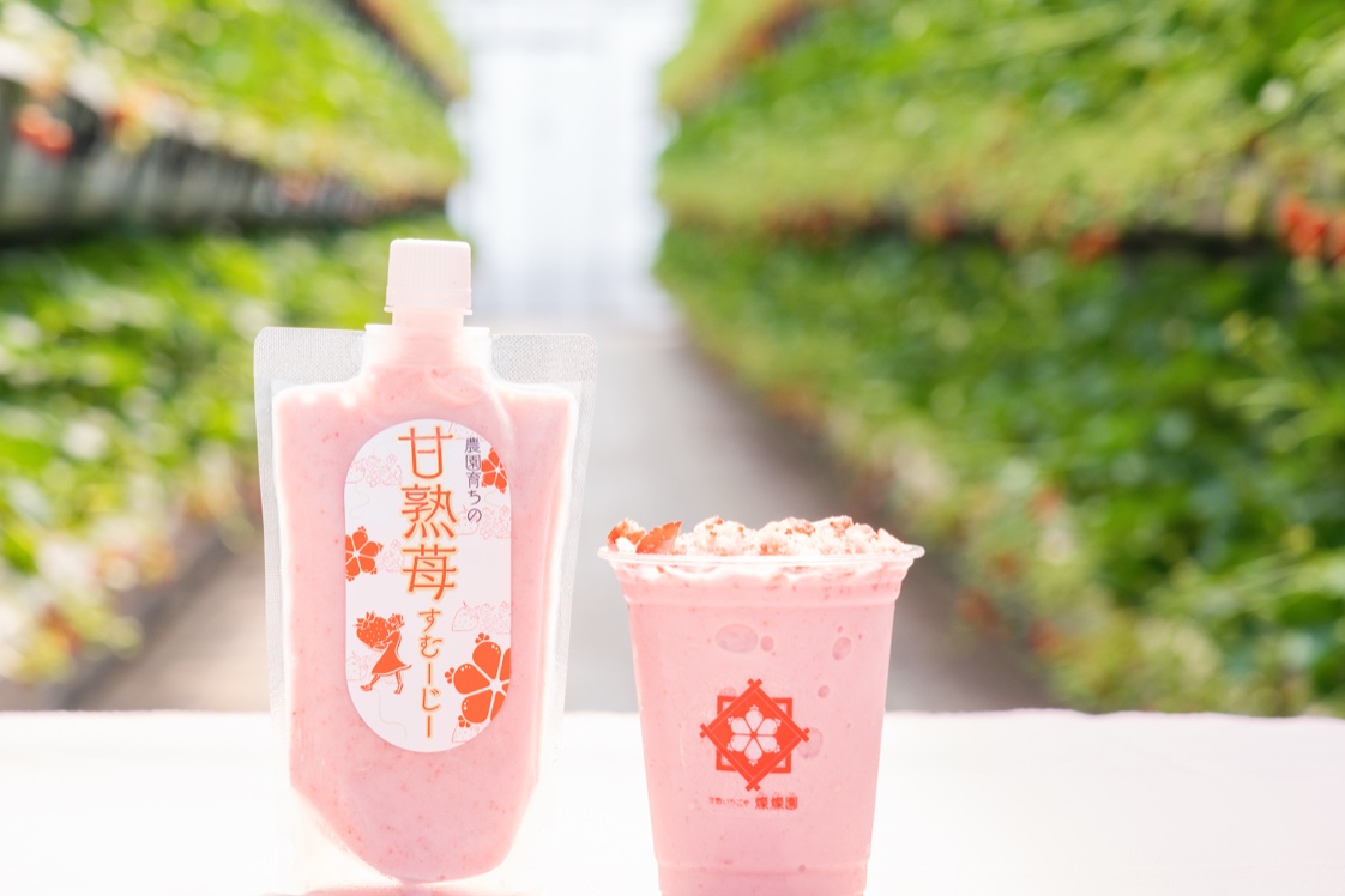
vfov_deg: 10.5
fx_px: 4894
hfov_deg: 15.6
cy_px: 453
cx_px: 589
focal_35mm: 131
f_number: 8
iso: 500
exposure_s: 1/250
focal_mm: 105
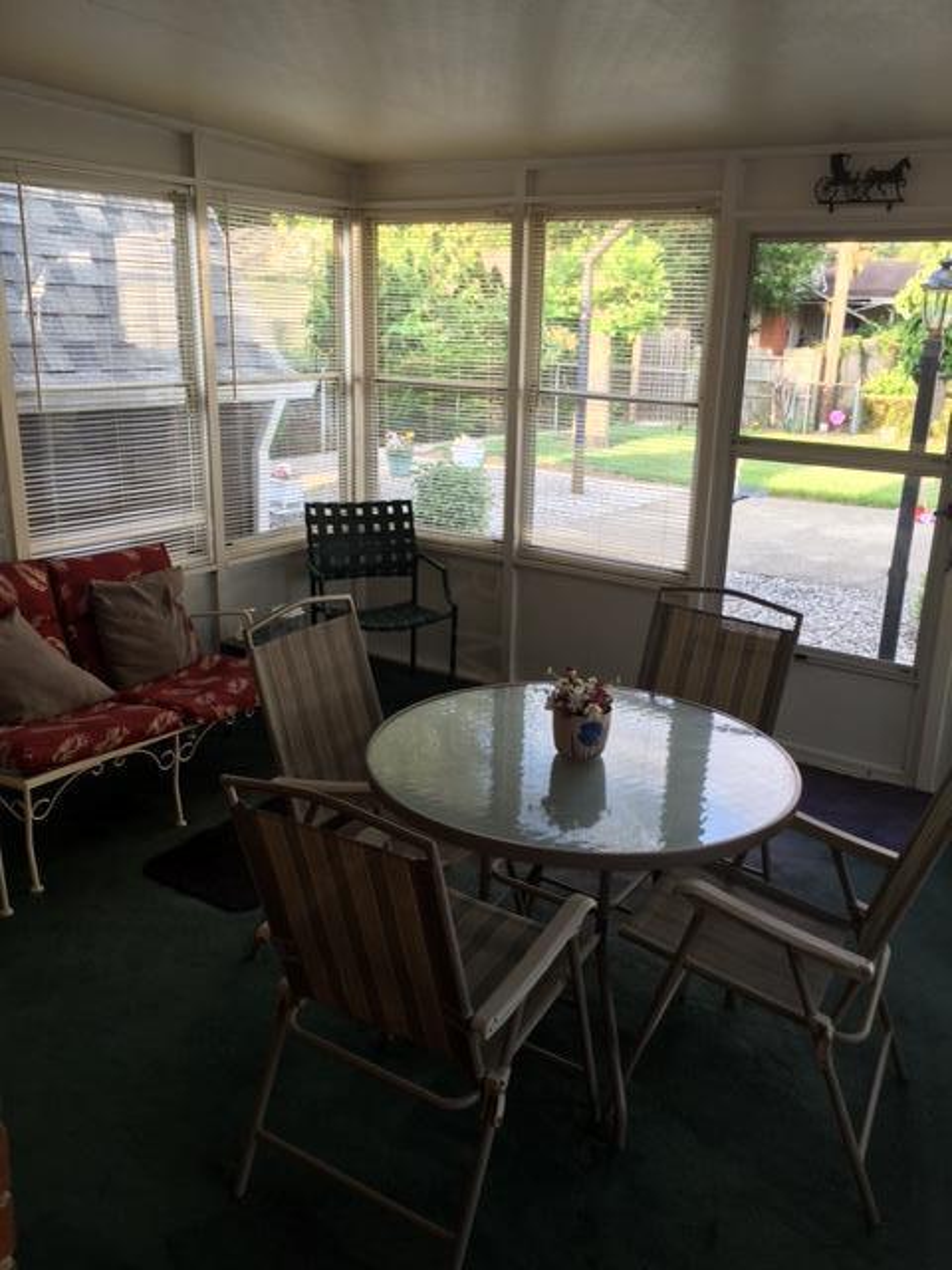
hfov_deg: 48.2
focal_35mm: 29
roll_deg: -1.4
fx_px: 1063
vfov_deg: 61.7
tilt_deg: -17.4
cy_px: 635
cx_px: 476
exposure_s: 1/60
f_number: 2.2
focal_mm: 4.15
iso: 25
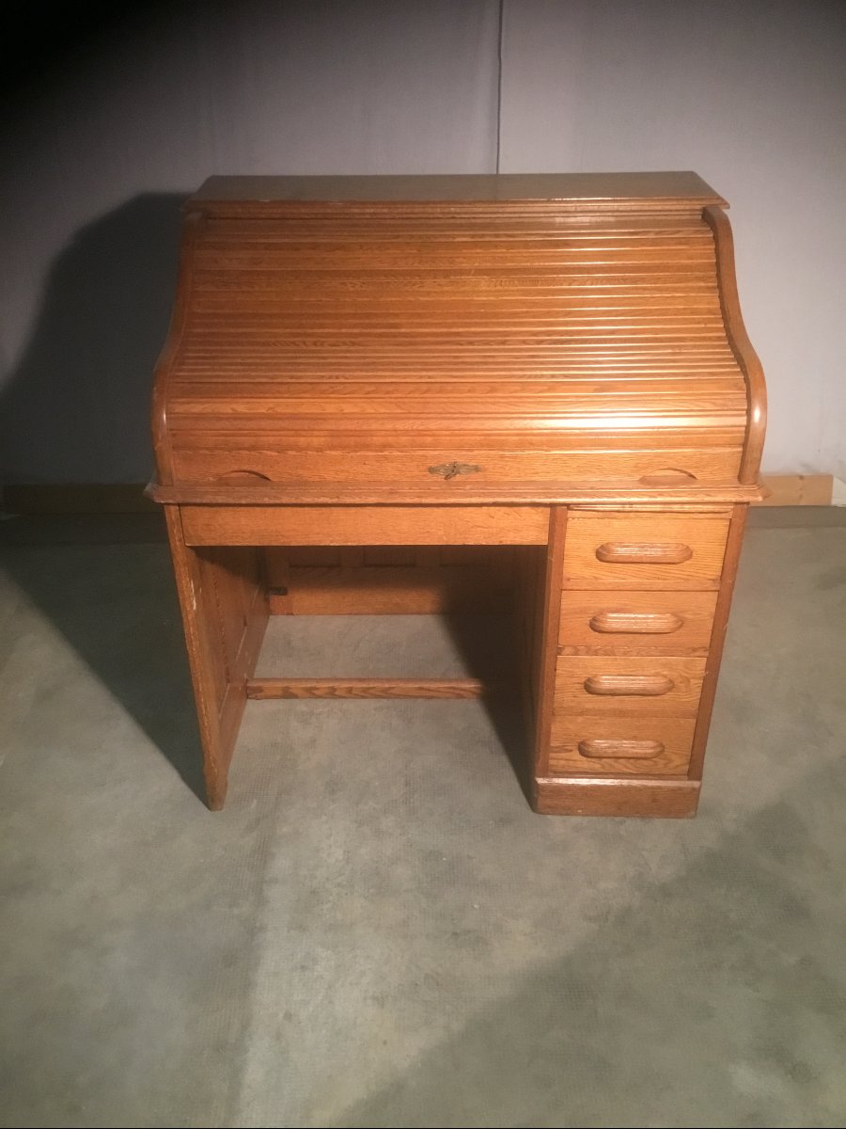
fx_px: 1010
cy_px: 564
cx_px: 423
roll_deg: -0.8
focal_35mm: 31
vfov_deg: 58.4
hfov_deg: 45.4
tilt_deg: -31.1
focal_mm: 3.3
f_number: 2.4
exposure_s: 1/33
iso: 200
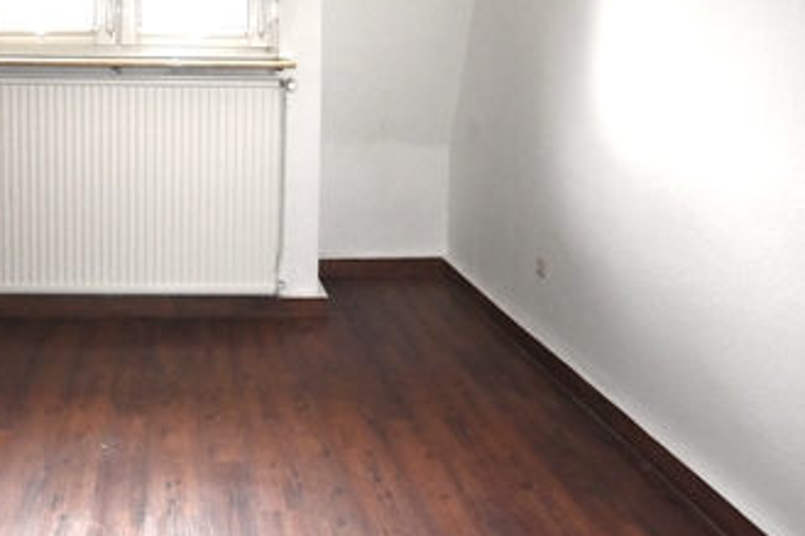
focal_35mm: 37
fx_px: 827
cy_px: 73
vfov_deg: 34.3
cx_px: 186
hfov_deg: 49.5
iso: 1600
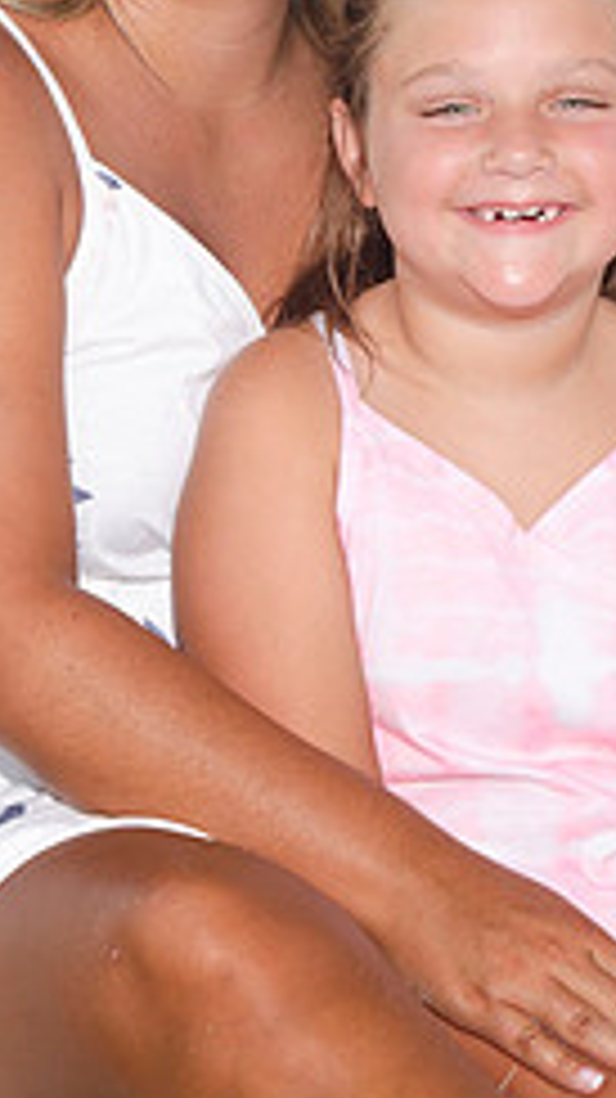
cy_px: 297
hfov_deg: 7.4
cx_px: 432
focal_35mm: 164
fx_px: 4769
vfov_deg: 13.1
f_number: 5.6
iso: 100
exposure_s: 1/250
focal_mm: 44
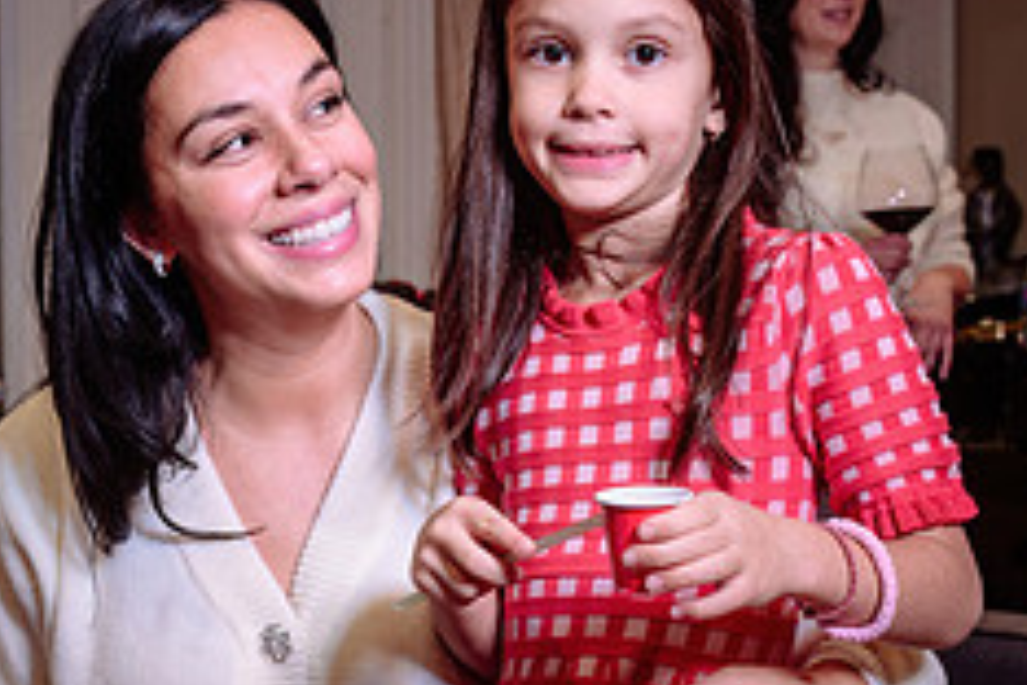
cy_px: 527
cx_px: 367
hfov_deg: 25.9
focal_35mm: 78
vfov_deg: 17.4
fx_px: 2225
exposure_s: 1/50
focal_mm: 27
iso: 500
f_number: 4.5
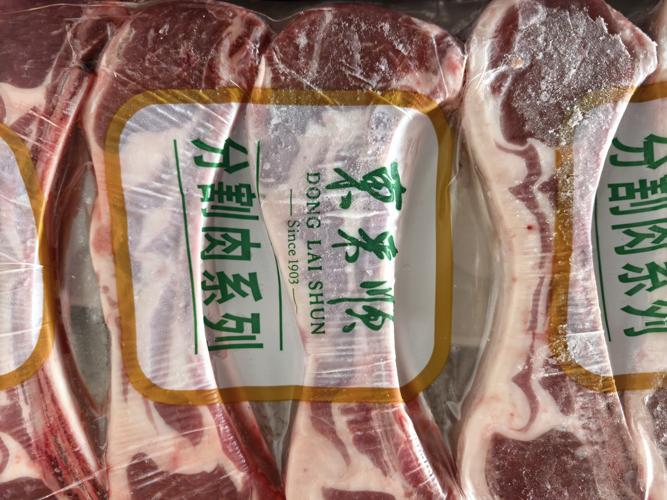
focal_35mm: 24
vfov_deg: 56.8
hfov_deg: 71.6
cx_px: 334
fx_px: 462
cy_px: 250
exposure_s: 1/33.3
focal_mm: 6.98
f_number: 2
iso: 500
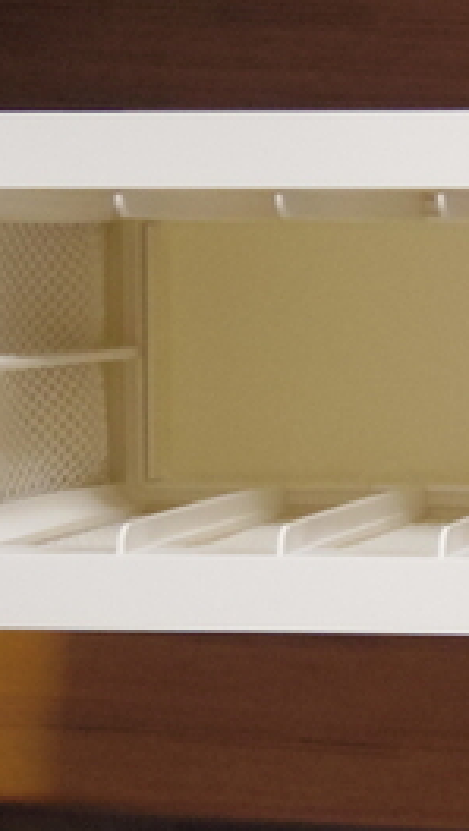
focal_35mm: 155
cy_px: 334
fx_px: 3418
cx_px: 966
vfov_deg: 13.9
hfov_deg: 7.5
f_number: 1.9
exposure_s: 1/50
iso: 640
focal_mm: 8.5
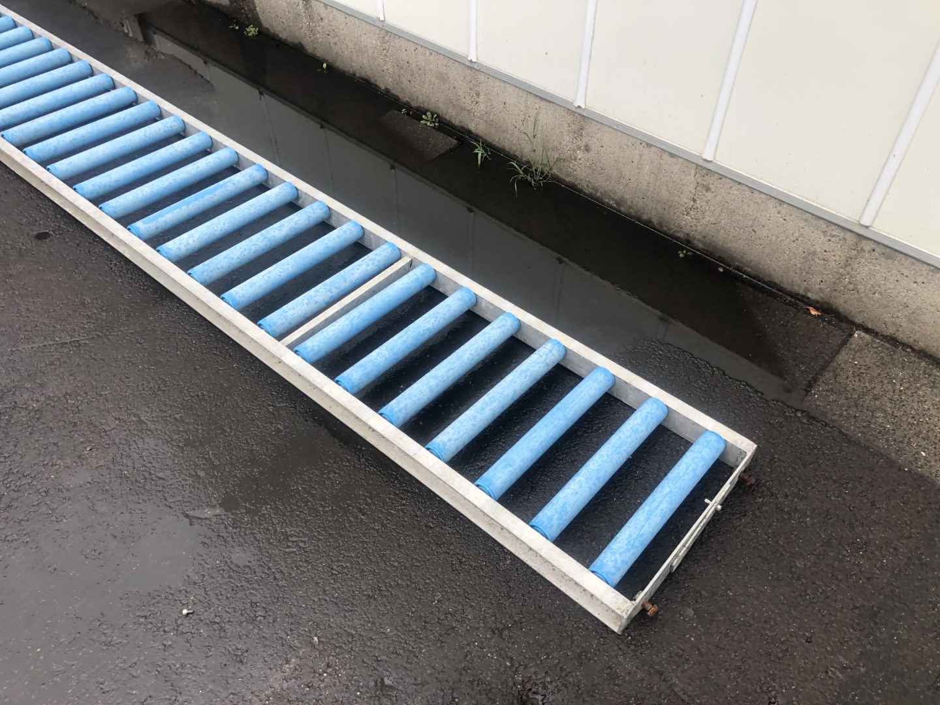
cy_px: 352
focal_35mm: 28
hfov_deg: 63.4
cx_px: 470
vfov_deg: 49.7
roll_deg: +1.0
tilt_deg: -43.7
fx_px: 760
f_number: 1.8
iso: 20
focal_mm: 4
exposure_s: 1/198
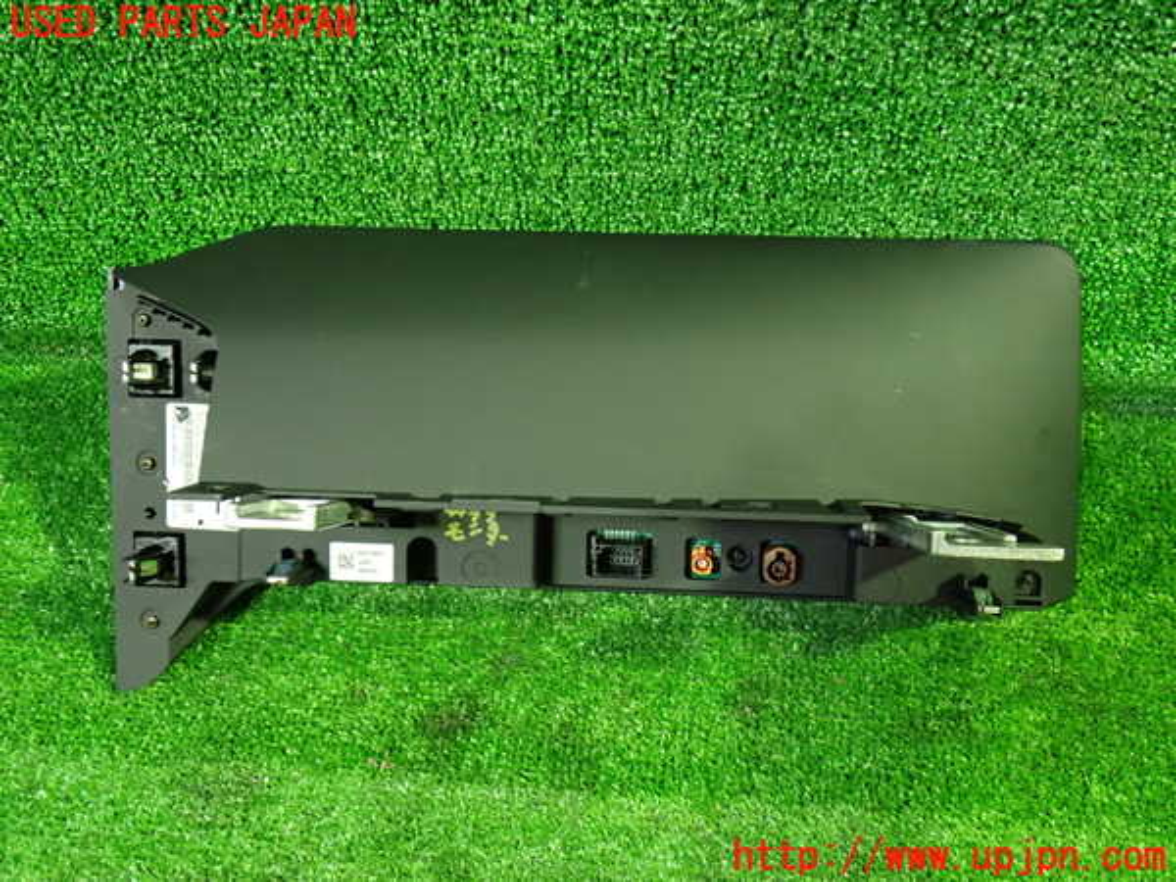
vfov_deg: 46.8
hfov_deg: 60.0
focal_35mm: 30
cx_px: 588
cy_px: 441
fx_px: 1019
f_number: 2.3
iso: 800
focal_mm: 5.4
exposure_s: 1/25
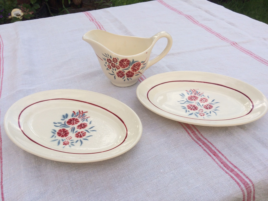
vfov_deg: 48.2
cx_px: 134
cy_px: 100
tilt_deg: -38.4
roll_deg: +1.6
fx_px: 225
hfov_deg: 61.7
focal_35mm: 29
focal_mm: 4.15
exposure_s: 1/720
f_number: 2.2
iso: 32
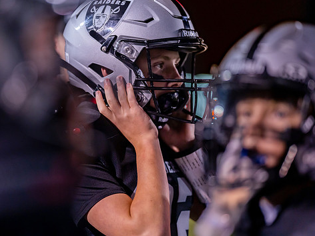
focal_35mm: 171
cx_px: 134
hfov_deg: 11.6
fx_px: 1556
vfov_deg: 8.7
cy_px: 115
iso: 400
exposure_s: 1/500
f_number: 1.8
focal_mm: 135
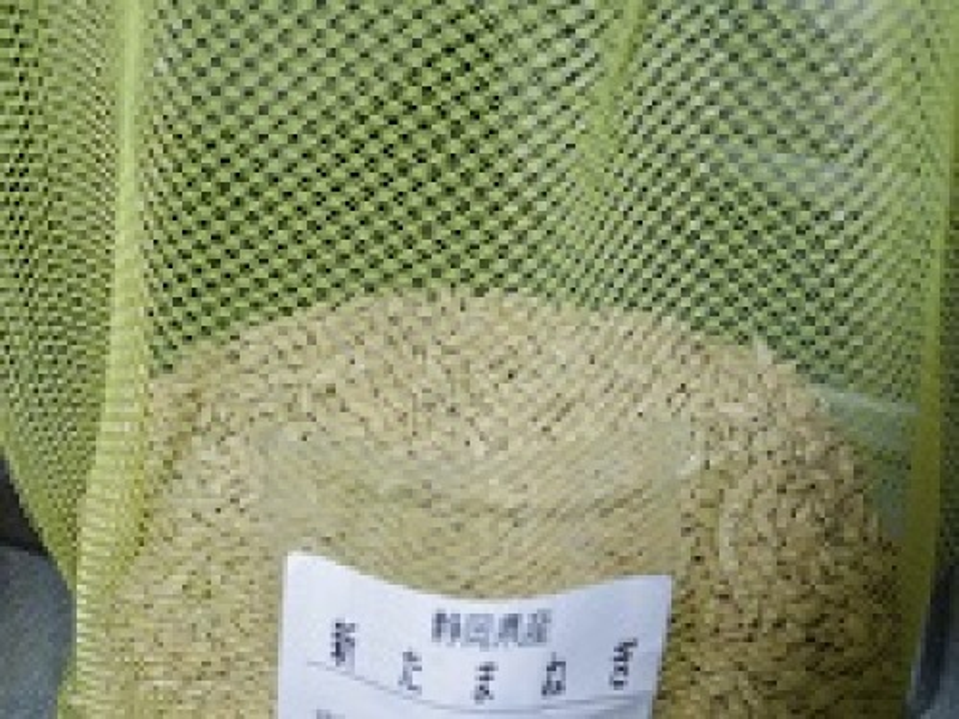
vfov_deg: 28.0
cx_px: 480
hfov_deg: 36.8
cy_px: 360
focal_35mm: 52
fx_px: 1441
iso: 125
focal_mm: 9.4
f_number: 3.5
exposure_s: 1/25
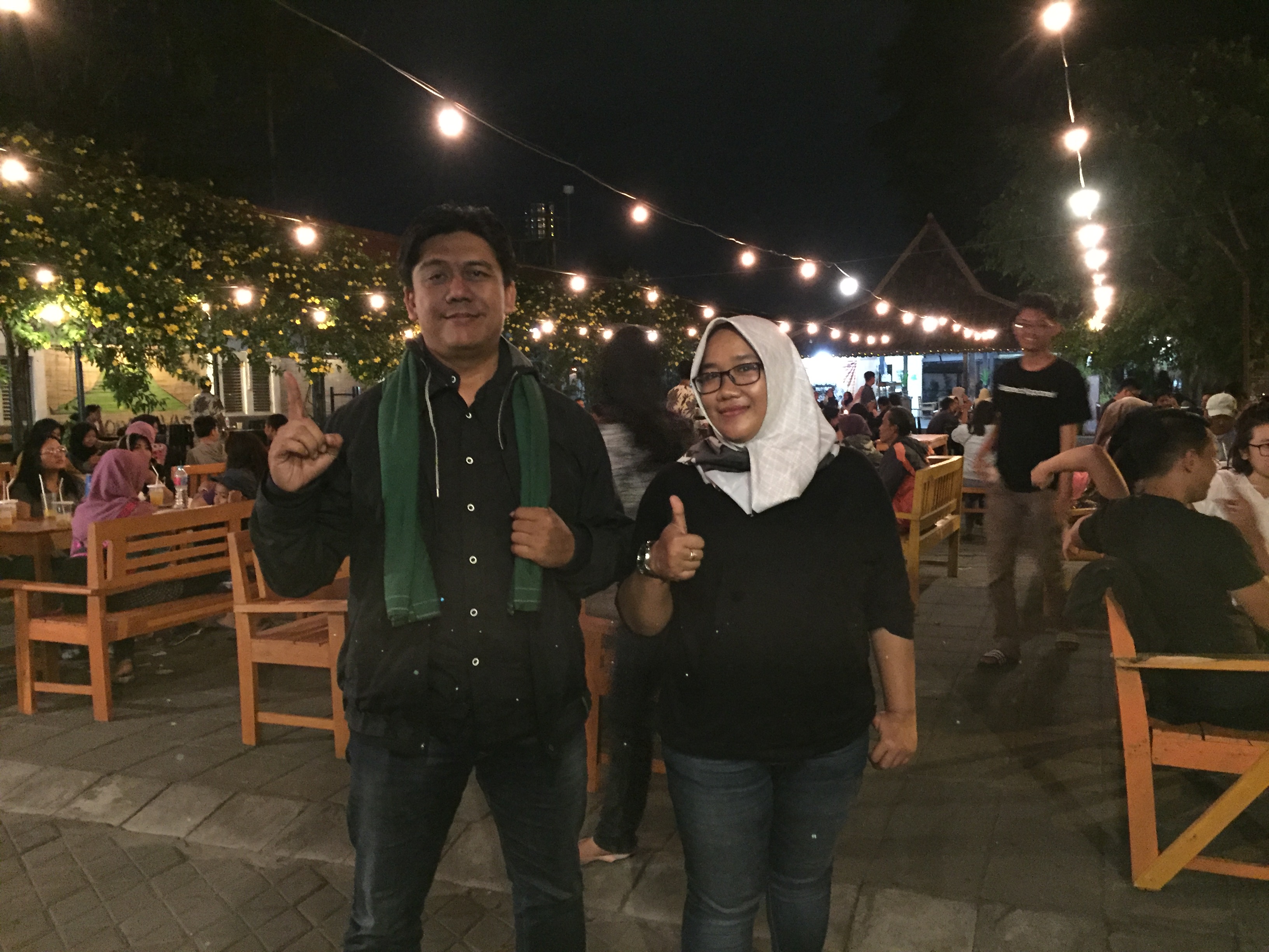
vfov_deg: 48.2
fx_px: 1063
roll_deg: -0.2
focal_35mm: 29
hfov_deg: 61.7
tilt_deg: -5.1
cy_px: 476
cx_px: 634
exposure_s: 1/17
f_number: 2.2
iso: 800
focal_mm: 4.15
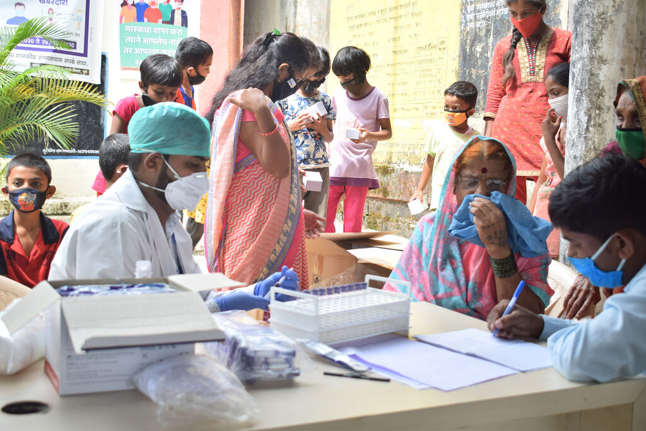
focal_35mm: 48
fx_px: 861
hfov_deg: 41.1
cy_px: 216
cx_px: 323
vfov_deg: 28.1
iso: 125
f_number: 5
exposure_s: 1/160
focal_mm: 32
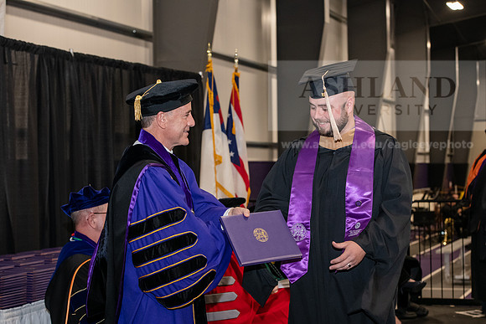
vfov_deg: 19.5
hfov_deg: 28.8
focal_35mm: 70
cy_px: 162
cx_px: 243
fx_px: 945
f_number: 5.6
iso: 2500
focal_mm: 70
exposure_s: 1/200
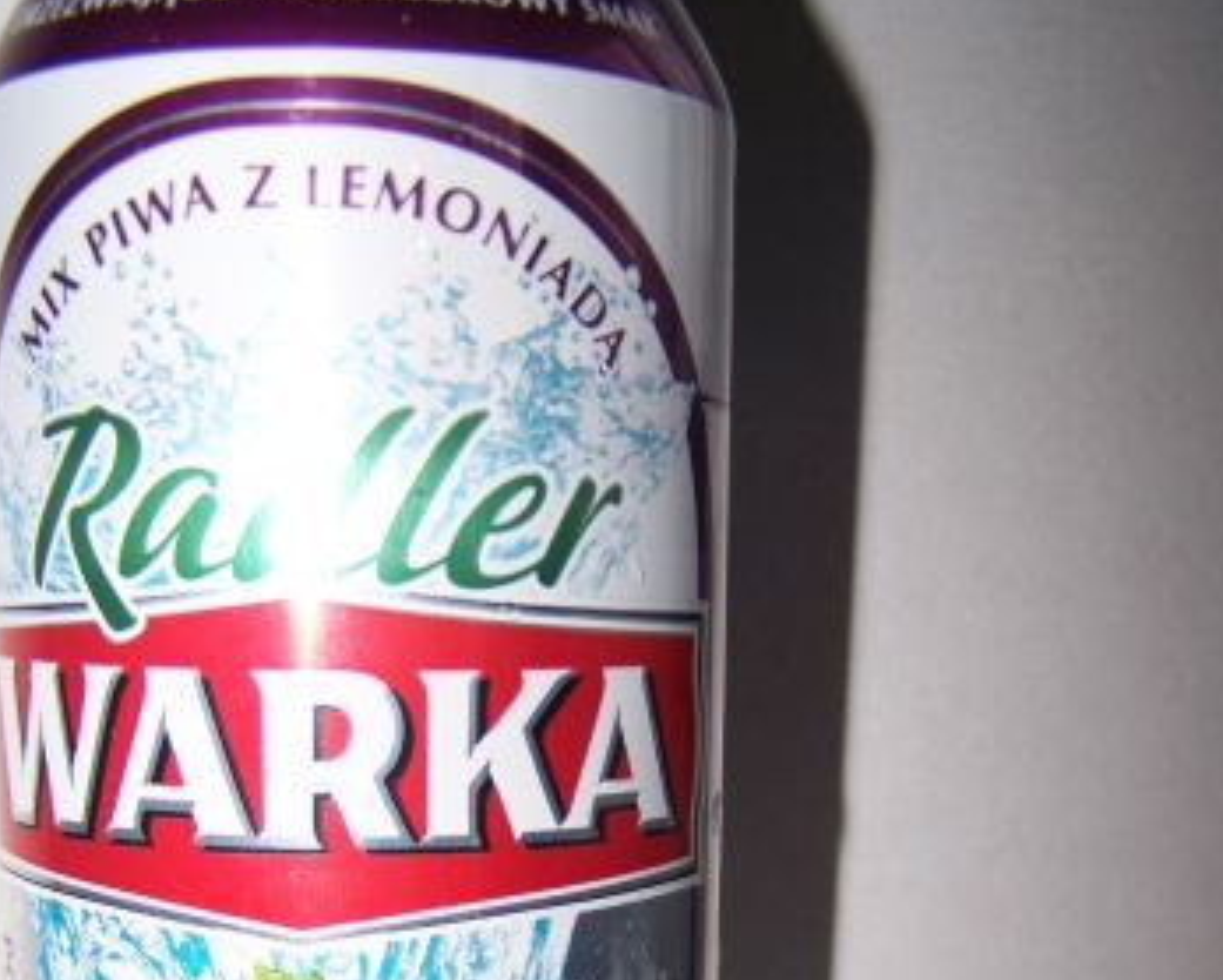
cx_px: 599
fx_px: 2064
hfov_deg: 33.0
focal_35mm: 57
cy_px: 918
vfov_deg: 25.7
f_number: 2.8
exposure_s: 1/60
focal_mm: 6.3
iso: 80
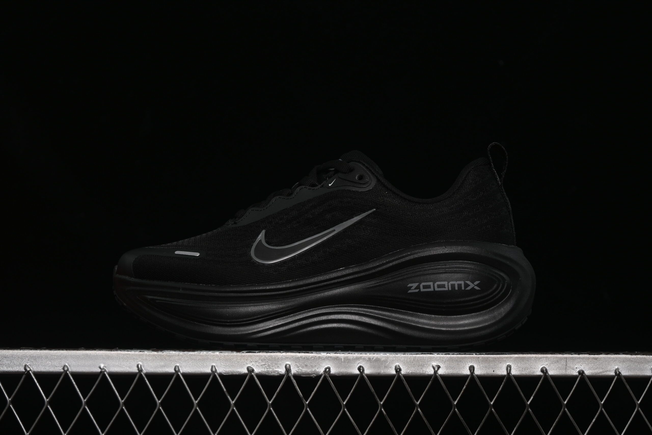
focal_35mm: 75
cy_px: 218
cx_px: 326
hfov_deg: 27.0
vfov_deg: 18.2
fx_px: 1358
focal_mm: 50
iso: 160
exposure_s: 1/40
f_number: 6.3
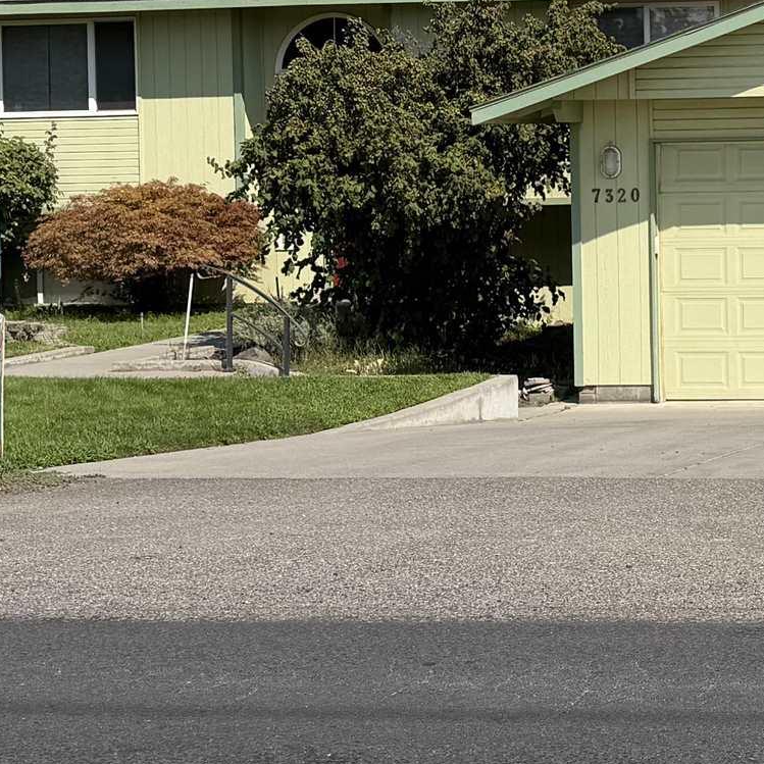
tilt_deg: -1.1
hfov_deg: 18.8
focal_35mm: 87
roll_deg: +1.1
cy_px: 107
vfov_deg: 19.6
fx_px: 2172
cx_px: 943
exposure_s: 1/5714
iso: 80
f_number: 1.78
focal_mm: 6.76
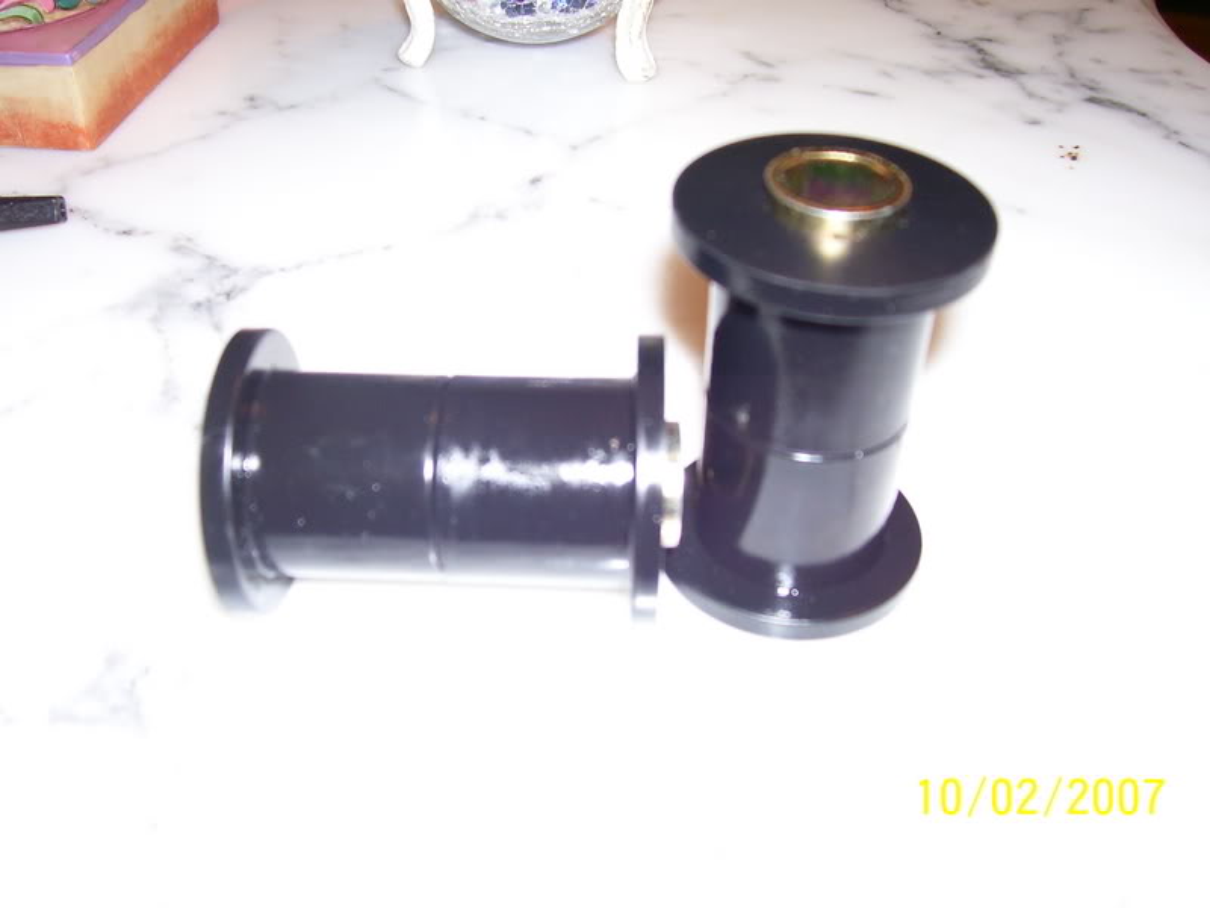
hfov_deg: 54.0
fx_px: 1188
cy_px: 454
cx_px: 605
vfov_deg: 41.8
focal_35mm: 34
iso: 125
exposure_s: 1/60
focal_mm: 5.6
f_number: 2.7
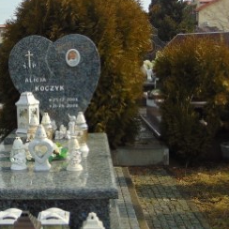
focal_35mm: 58
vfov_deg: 29.5
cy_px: 122
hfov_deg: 28.8
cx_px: 41
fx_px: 434
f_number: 3
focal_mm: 4.5
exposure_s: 1/800
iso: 80
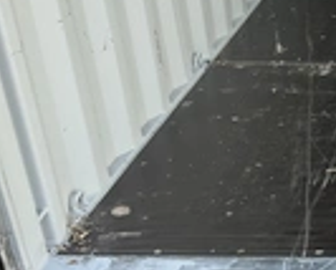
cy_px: 159
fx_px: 847
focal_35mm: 85
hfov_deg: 19.9
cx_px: 480
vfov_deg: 18.1
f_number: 1.8
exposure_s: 1/540
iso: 25
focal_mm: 3
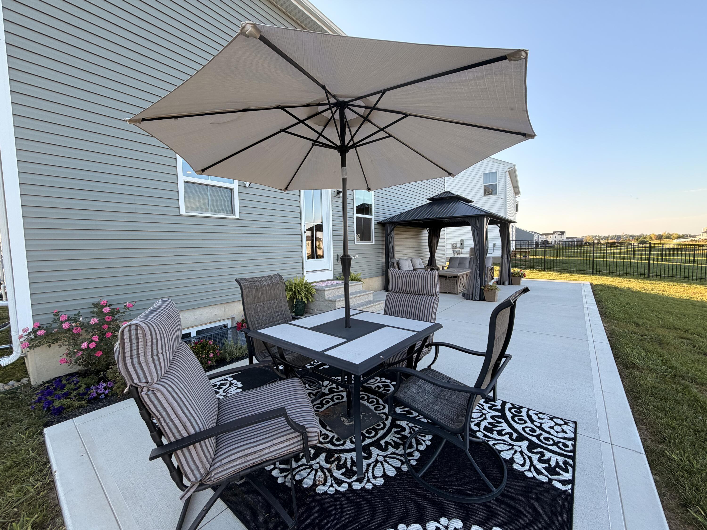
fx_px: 286
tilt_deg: -3.7
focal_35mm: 14
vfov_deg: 85.7
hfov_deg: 102.1
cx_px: 354
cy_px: 265
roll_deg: +1.5
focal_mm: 2.22
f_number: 2.2
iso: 40
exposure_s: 1/239
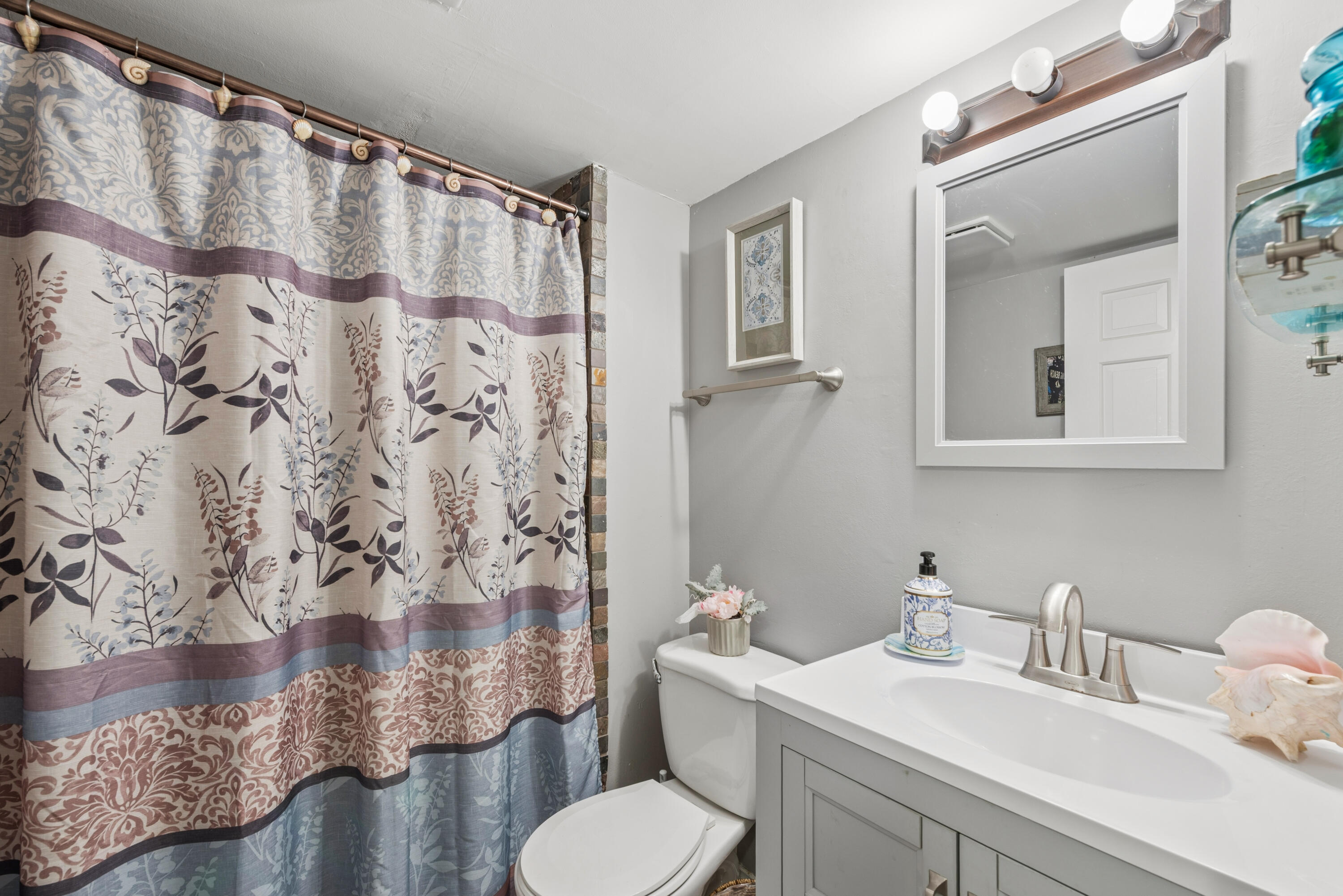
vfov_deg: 77.4
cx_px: 672
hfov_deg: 100.4
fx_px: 560
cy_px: 448
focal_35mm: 15
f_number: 11
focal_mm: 15
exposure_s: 1/3.33
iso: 200
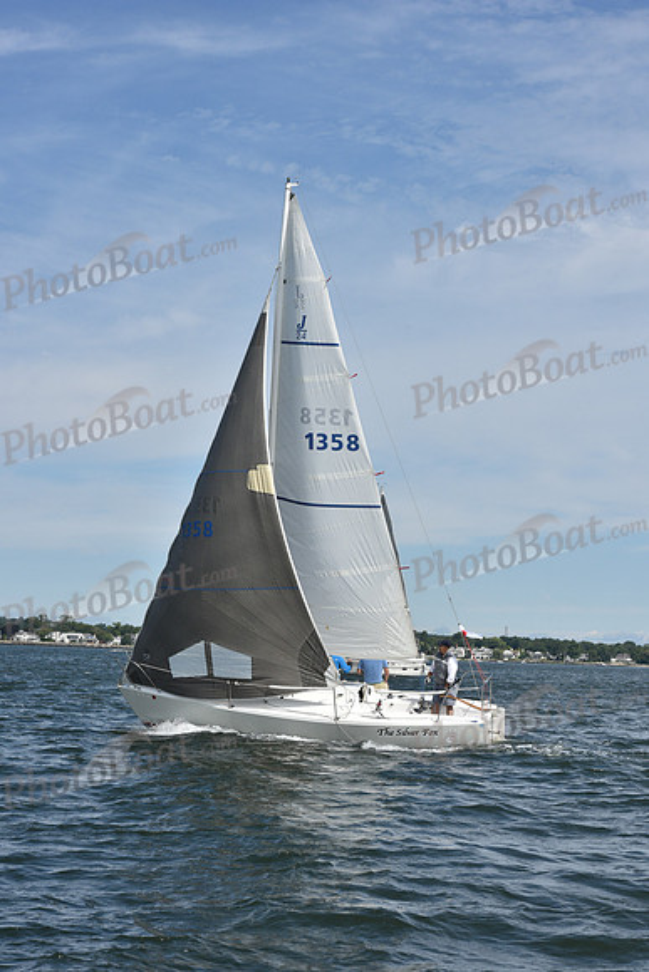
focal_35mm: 70
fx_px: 1892
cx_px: 324
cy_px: 486
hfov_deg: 19.5
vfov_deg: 28.8
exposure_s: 1/1000
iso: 320
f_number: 10
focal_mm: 70
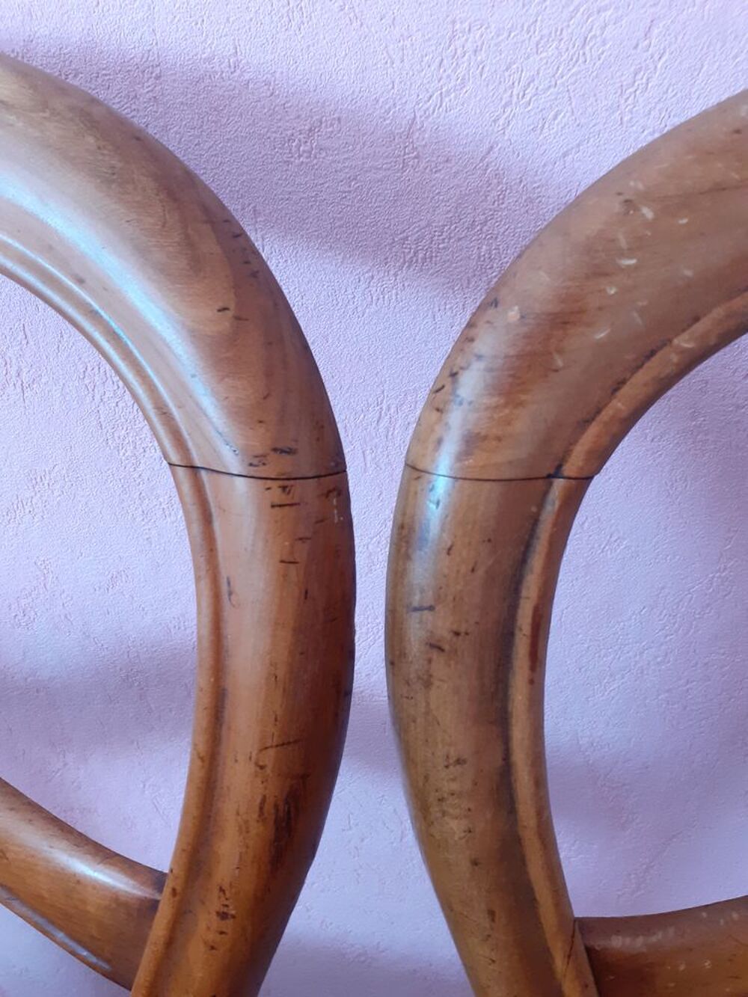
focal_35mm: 27
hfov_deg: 51.4
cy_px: 498
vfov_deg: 65.3
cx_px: 374
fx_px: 778
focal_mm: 3.6
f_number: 1.9
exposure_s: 1/50
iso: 200
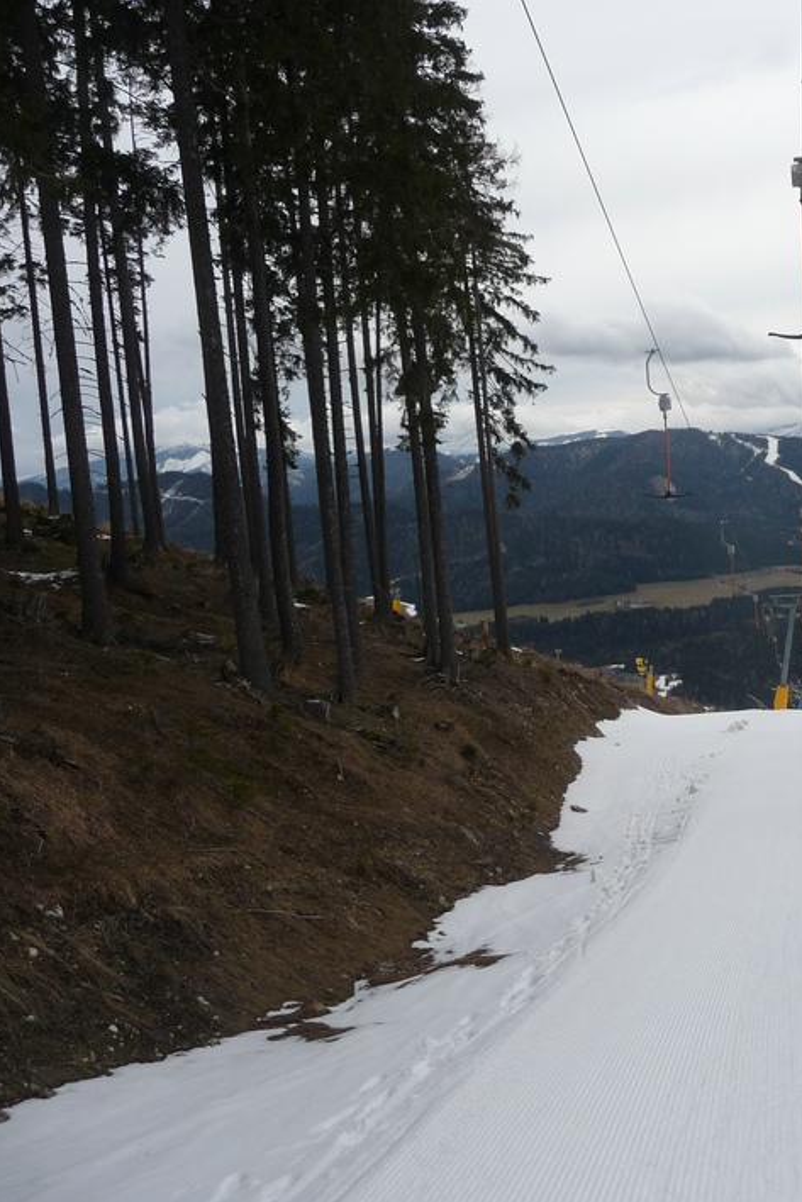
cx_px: 690
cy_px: 602
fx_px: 1303
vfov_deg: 49.5
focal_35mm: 39
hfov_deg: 32.8
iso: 100
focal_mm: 4.7
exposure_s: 1/640
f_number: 3.3
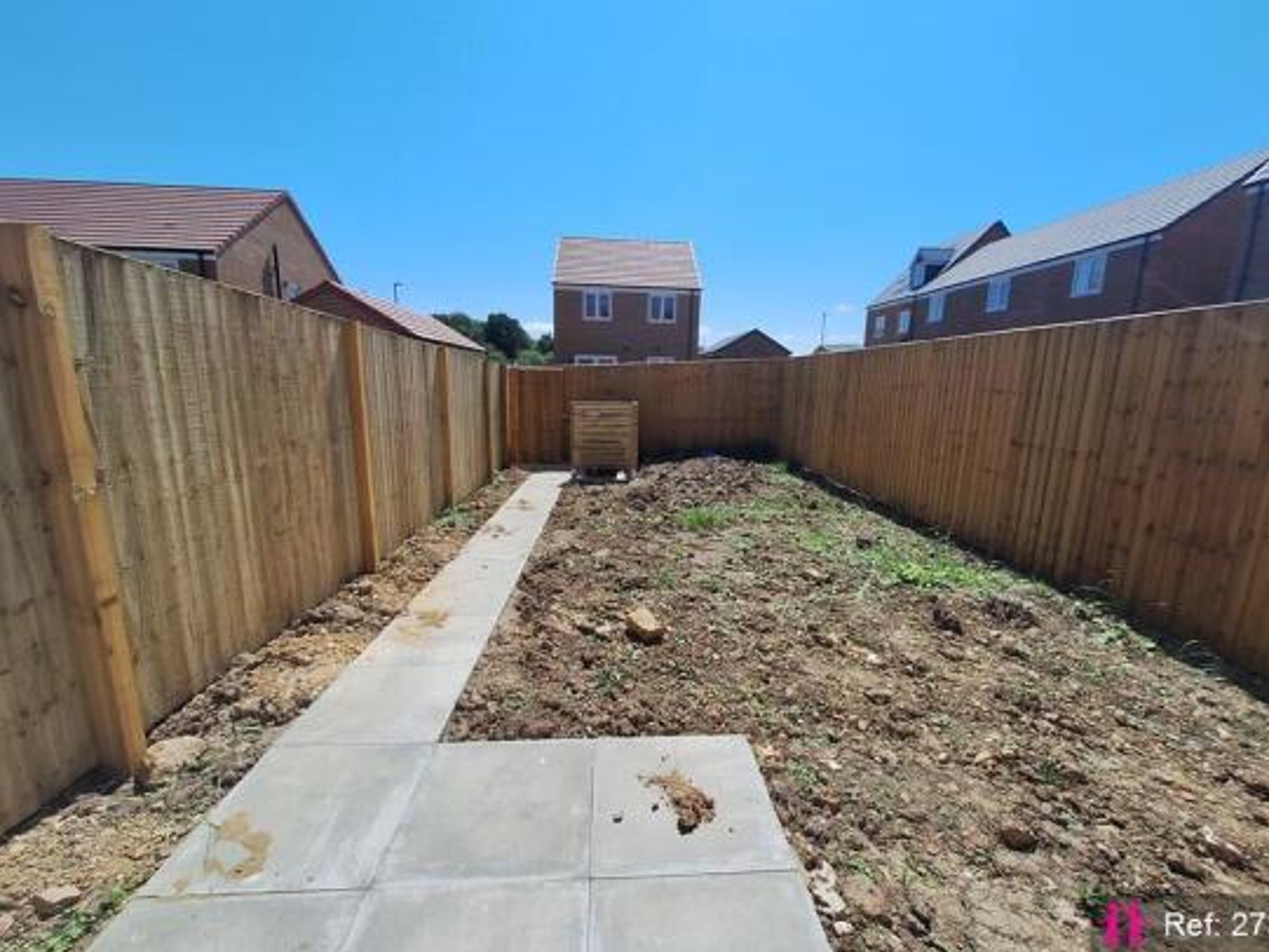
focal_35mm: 14
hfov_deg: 102.0
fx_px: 513
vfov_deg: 85.7
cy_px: 472
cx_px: 646
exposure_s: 1/1876
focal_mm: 1.74
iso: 40
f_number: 2.2
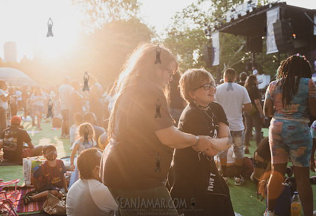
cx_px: 178
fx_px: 357
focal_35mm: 40
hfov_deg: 47.6
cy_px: 119
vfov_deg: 33.7
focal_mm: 36
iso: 500
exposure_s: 1/640
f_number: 4
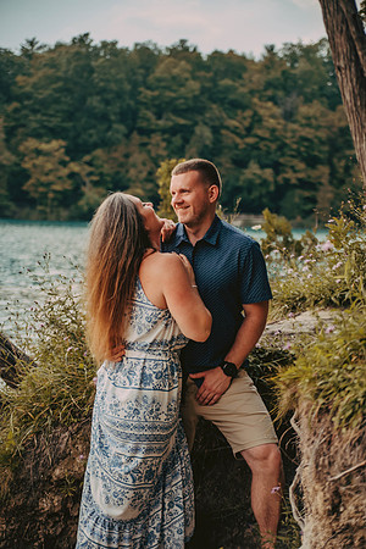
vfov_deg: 32.4
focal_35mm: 62
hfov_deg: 21.9
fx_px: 945
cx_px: 183
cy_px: 274
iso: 640
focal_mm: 62
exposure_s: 1/400
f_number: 2.8
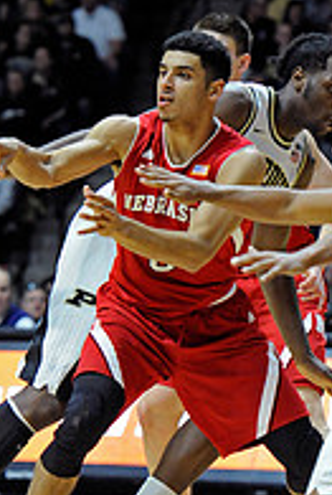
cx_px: 186
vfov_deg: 7.1
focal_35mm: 288
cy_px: 322
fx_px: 3963
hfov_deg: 4.8
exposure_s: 1/1000
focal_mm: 125
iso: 4000
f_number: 3.2
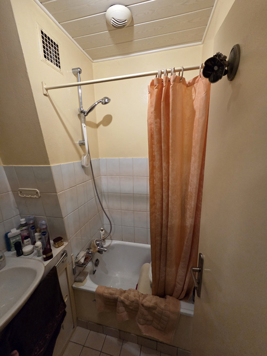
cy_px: 178
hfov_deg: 89.9
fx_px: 134
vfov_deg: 106.2
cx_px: 134
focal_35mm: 13
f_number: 2.2
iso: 640
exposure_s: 1/50
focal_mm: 2.2
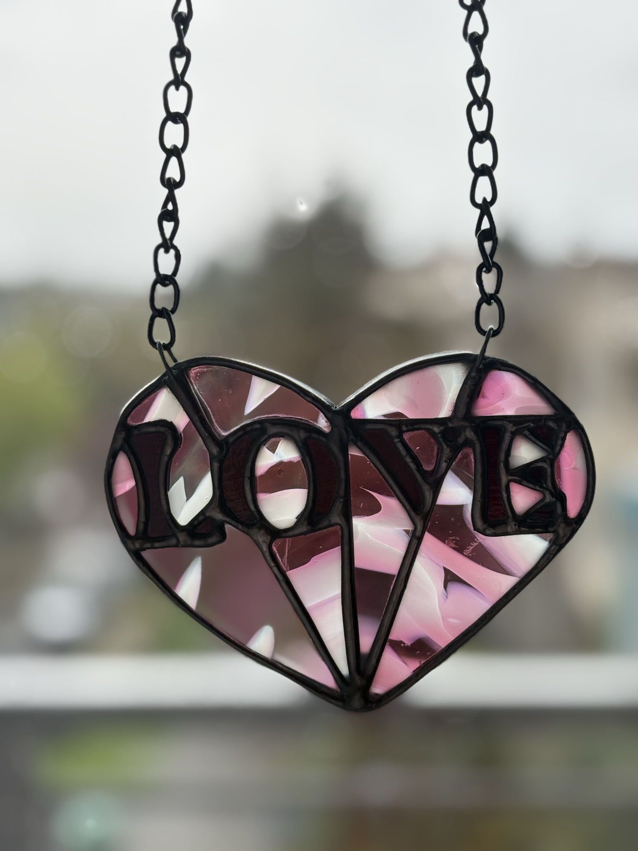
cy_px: 426
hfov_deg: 28.0
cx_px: 319
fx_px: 1278
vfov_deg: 36.8
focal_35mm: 52
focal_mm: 5.96
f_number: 1.6
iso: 40
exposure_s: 1/1263
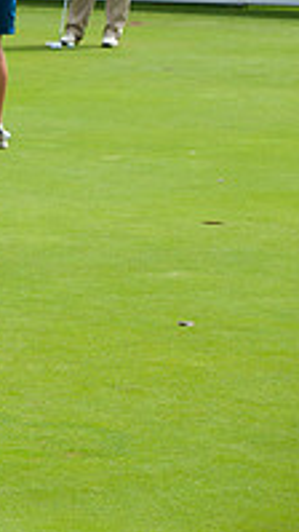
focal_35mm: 263
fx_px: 3705
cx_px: -440
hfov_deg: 4.5
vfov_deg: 8.2
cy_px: 40
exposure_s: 1/2000
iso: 400
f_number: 5.6
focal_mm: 86
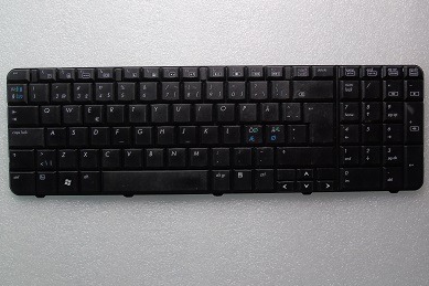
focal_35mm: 31
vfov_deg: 42.3
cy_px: 144
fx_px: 369
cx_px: 217
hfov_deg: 60.3
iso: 100
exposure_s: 1/13
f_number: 5.4
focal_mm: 5.2
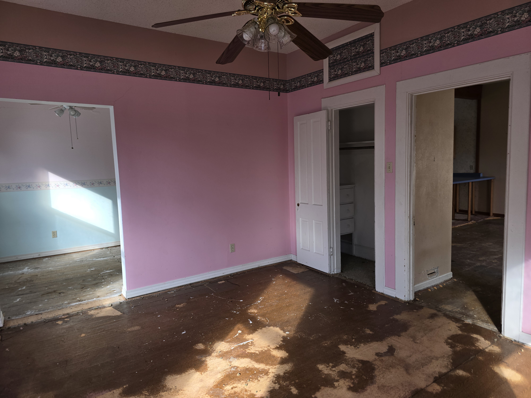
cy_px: 199
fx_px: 353
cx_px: 266
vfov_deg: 58.9
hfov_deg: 73.9
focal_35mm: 23
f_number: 1.7
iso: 20
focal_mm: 6.3
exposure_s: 1/60
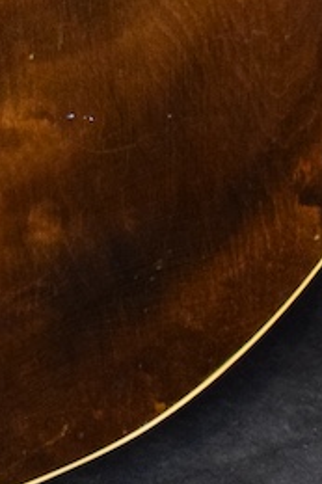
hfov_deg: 5.7
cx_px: -320
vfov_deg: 8.1
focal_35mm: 234
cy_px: -666
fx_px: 3142
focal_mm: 27
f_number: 4
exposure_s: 1/30
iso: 3200
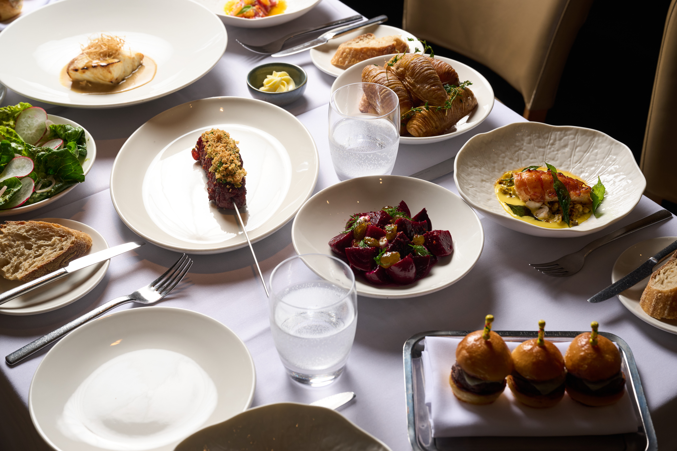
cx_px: 338
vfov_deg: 23.4
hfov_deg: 34.5
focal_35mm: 58
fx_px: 1091
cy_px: 226
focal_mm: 58
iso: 200
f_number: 7.1
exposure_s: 1/125
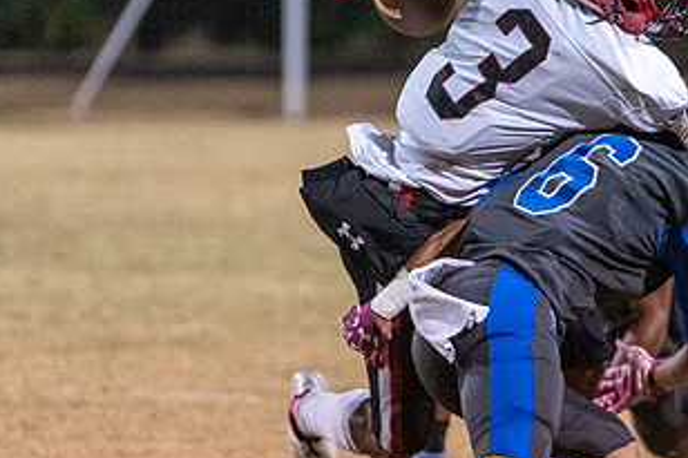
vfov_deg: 2.5
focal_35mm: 560
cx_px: 501
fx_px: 10696
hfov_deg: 3.7
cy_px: 188
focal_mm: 189
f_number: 2.8
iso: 6400
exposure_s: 1/800
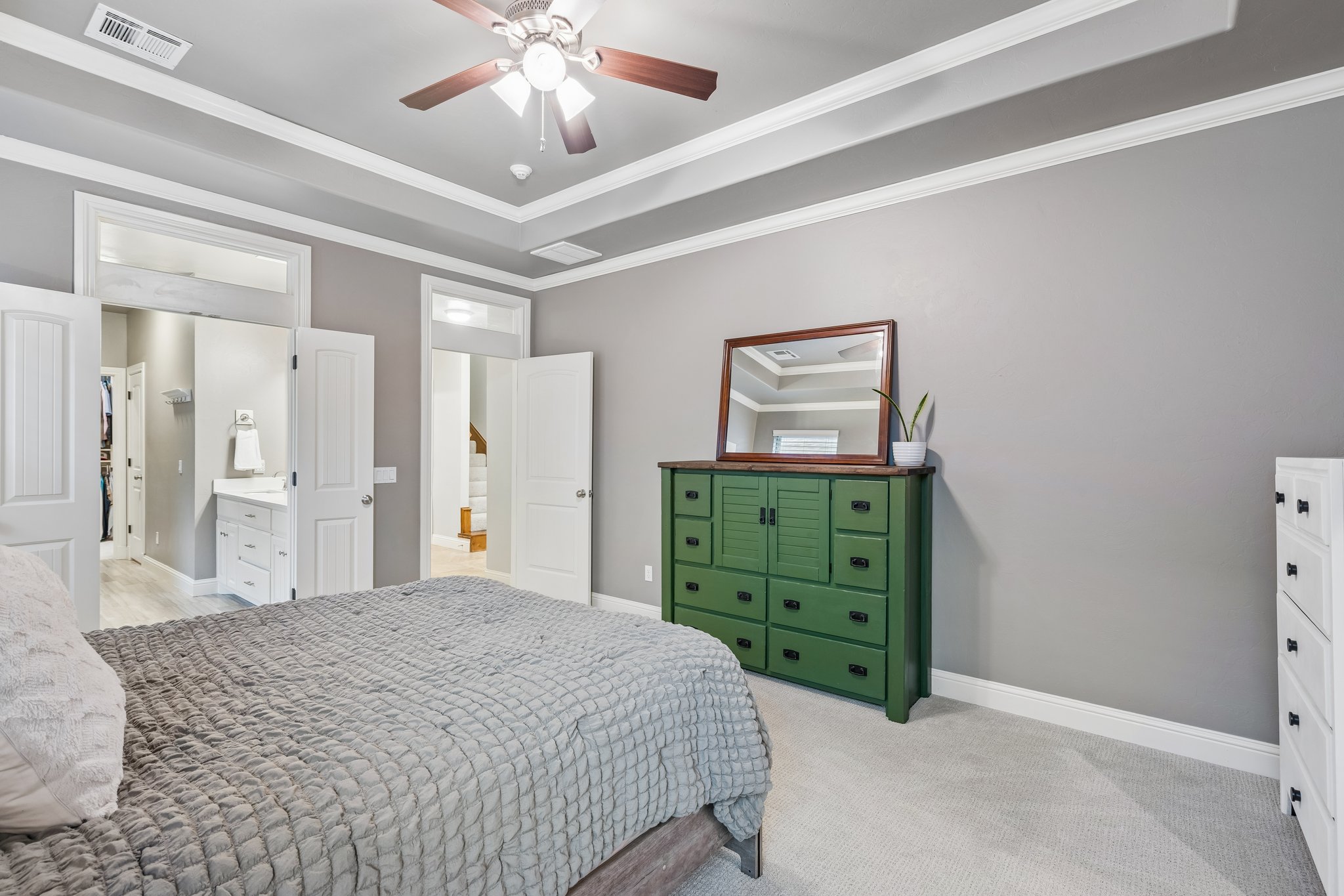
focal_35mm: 16
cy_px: 448
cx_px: 672
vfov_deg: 73.7
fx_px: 597
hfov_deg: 96.7
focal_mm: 16
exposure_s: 1/1.67
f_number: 8
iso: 200
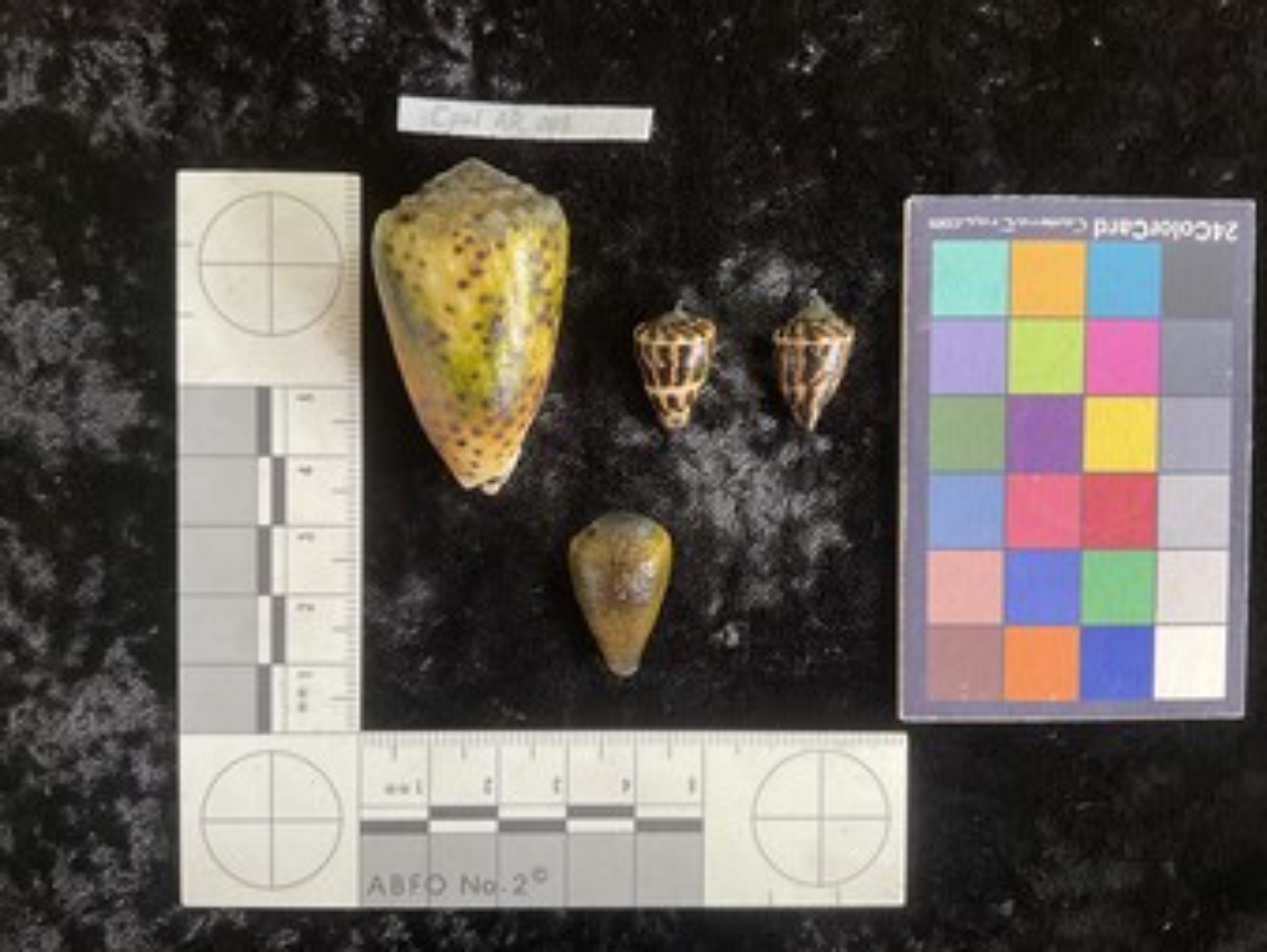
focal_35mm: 30
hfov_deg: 59.9
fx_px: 1099
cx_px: 634
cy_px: 467
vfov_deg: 46.8
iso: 50
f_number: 1.8
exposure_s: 1/60
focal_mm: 3
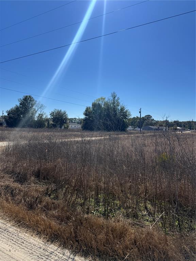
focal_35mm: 24
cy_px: 130
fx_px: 181
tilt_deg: -0.2
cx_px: 98
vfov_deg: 71.6
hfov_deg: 56.8
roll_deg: -1.9
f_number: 1.78
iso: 80
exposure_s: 1/9091
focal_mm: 6.76
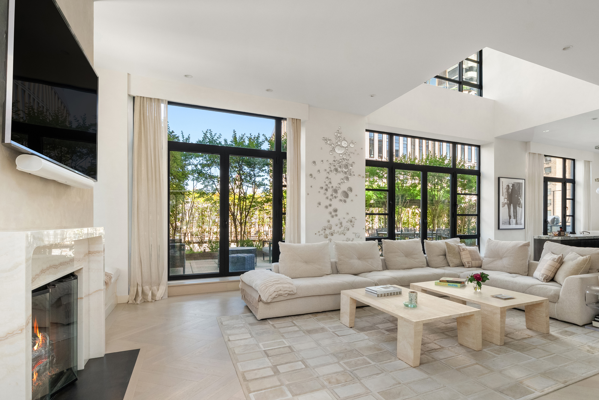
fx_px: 300
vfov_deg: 67.3
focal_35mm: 18
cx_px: 354
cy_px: 213
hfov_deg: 89.1
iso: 1250
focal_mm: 15
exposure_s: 1/30
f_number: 11
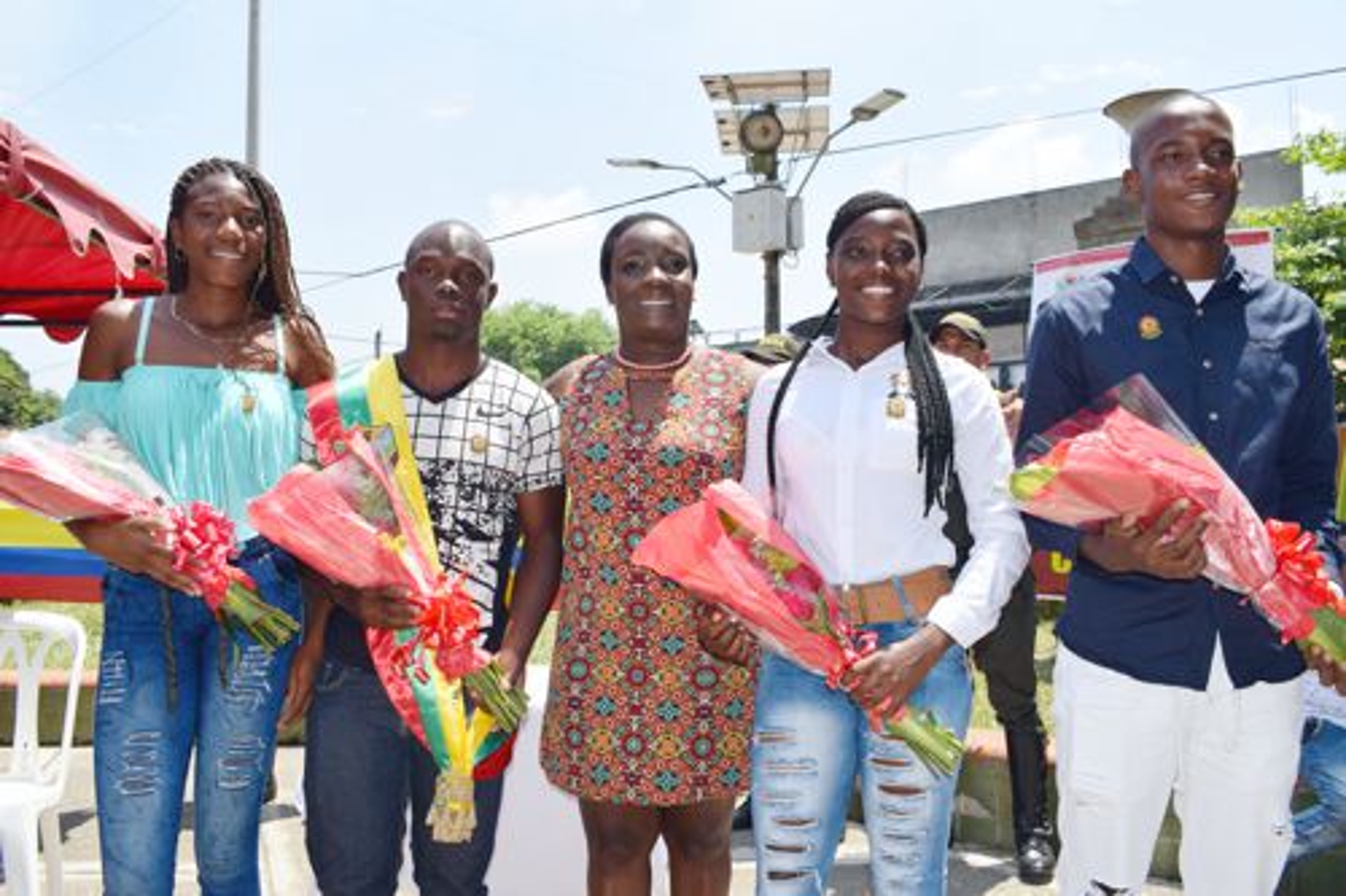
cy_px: 448
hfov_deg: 61.9
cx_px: 673
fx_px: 1121
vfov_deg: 43.6
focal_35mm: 30
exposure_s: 1/200
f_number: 9
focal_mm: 20
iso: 100
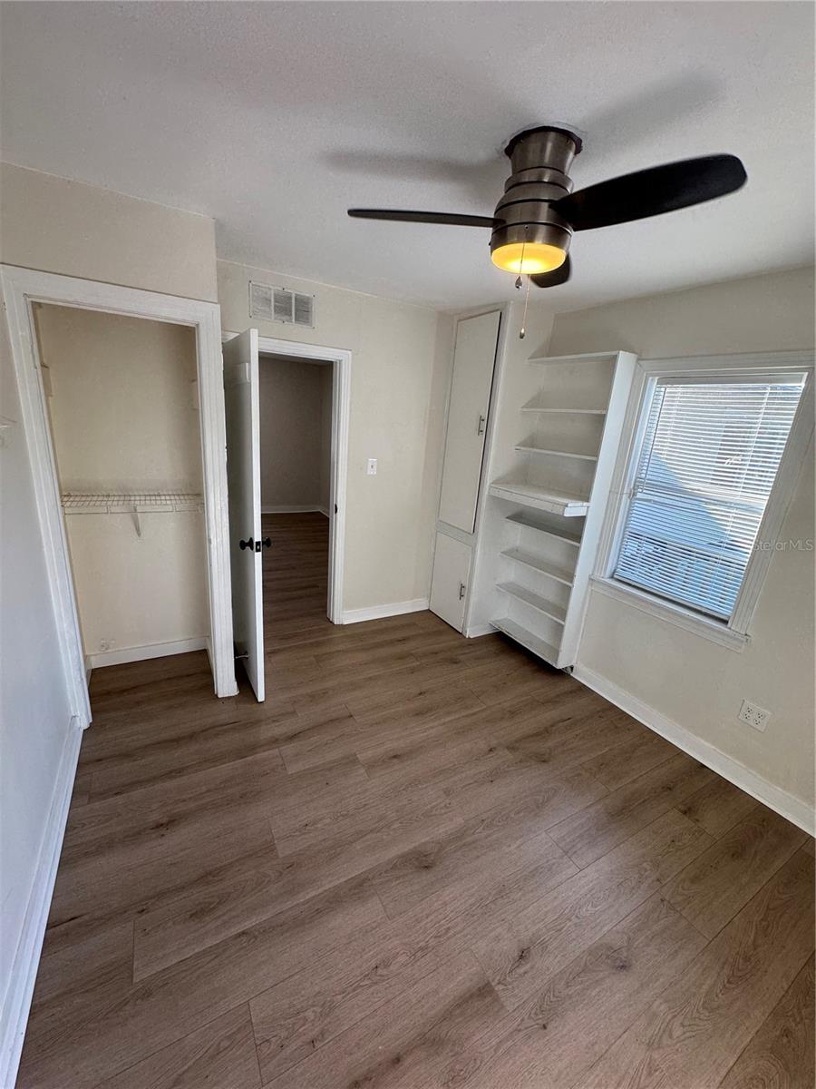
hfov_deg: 85.7
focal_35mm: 14
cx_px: 408
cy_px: 544
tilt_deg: -15.9
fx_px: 440
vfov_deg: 102.1
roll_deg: -3.6
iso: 64
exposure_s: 1/120
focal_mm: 2.22
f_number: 2.2
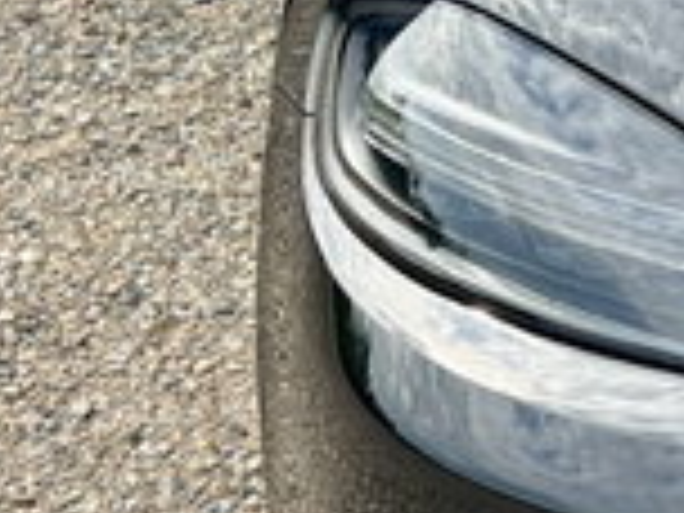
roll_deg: -0.7
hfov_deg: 14.5
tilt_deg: -24.7
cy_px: 225
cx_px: 832
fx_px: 2589
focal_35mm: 131
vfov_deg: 11.3
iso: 50
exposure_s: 1/1597
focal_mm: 5.7
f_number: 1.5
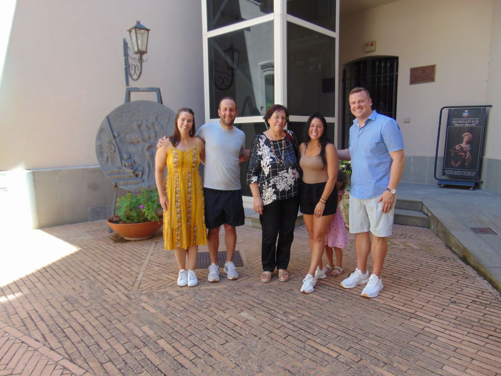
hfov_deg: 69.4
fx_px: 362
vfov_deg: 54.9
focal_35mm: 25
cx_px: 250
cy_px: 188
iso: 80
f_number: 3
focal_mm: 4.5
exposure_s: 1/125
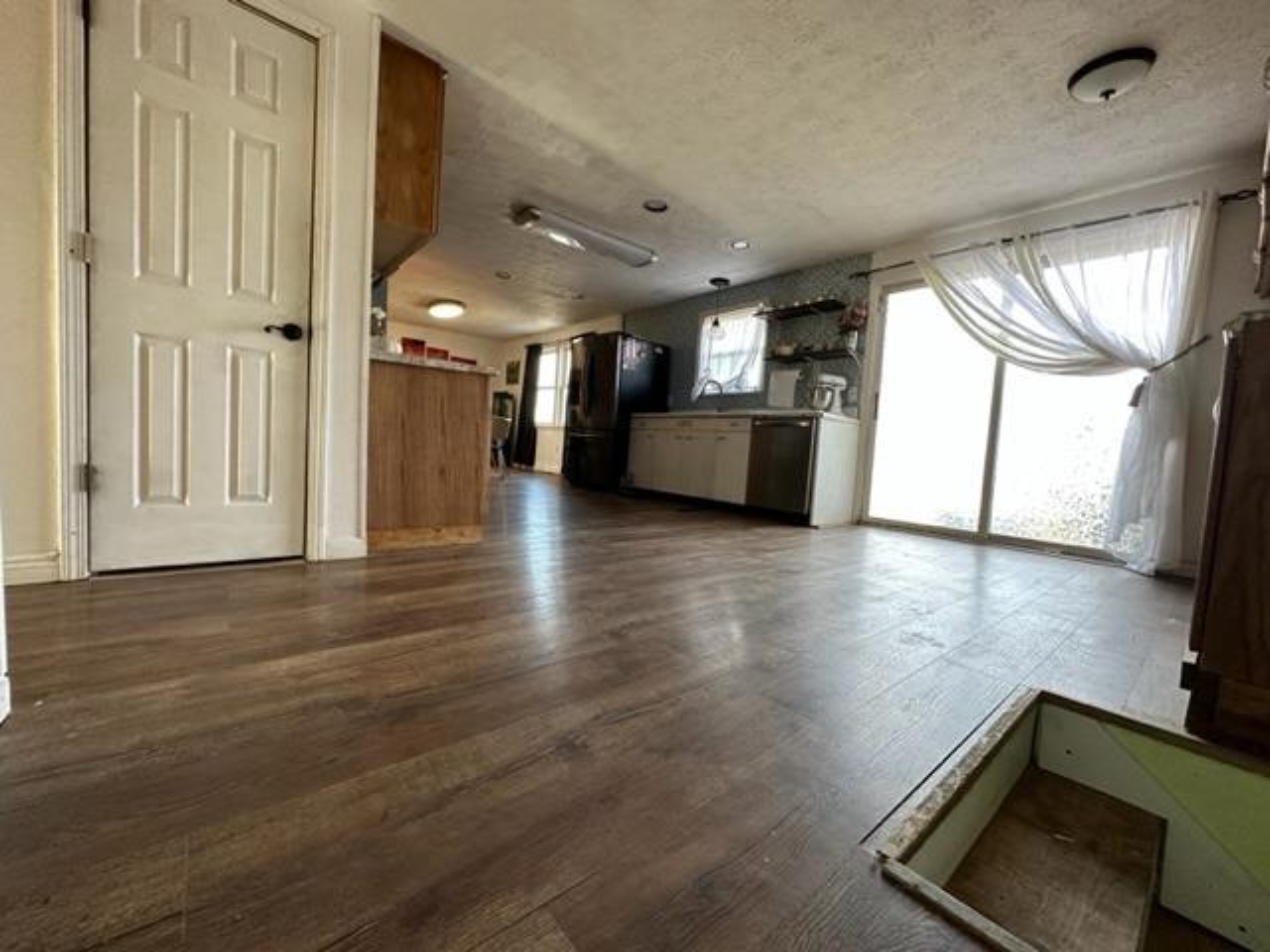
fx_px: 514
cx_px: 635
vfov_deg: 85.7
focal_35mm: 14
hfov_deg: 102.1
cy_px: 476
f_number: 2.2
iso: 200
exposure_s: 1/120
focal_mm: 2.22
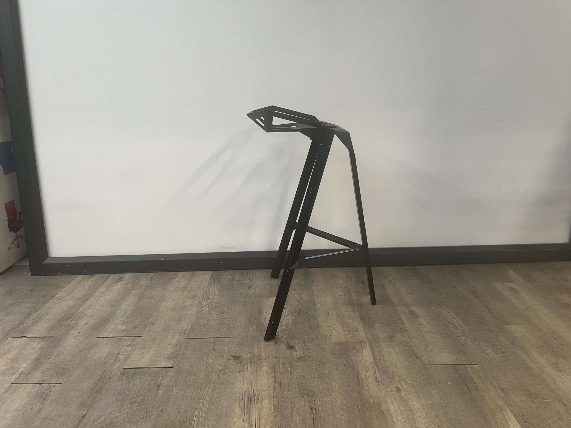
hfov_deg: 67.3
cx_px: 286
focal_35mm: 26
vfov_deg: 53.1
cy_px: 214
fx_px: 429
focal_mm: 5.1
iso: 125
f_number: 1.6
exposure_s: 1/50
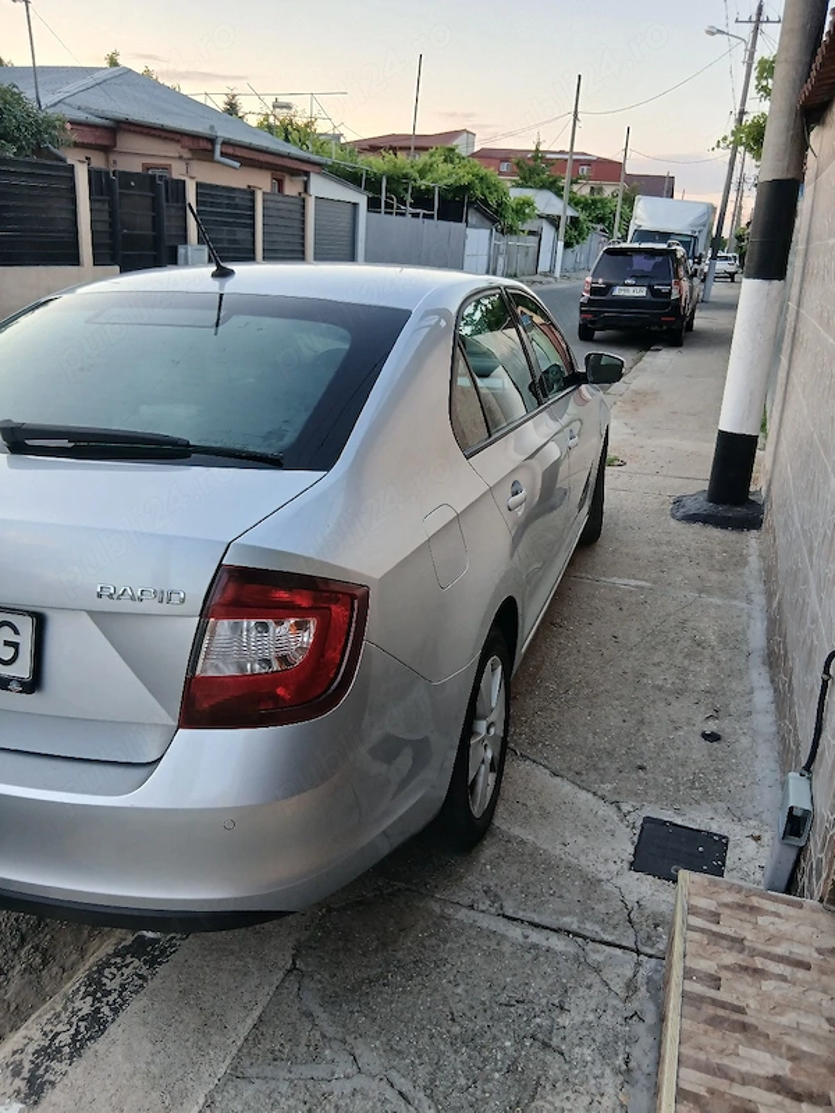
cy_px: 556
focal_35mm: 26
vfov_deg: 67.3
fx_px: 836
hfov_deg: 53.1
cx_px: 418
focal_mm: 3.98
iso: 80
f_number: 1.8
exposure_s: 1/50.3
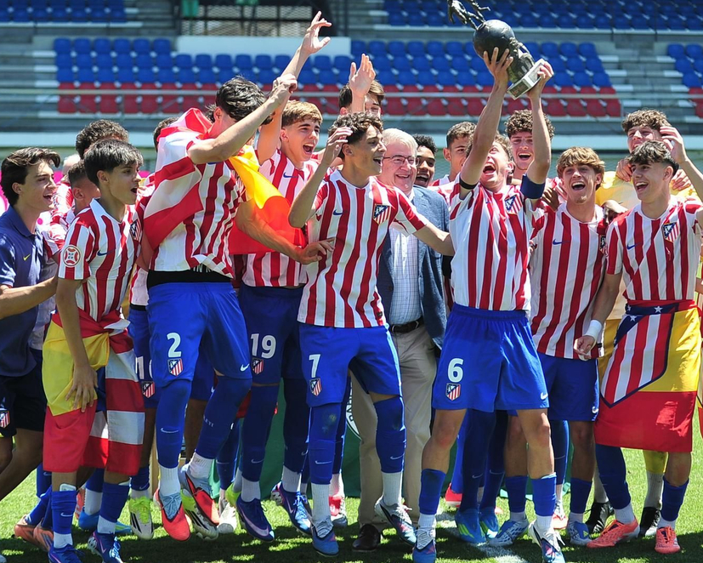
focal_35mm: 127
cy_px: 201
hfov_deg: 15.2
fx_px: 2643
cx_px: 338
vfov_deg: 12.1
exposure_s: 1/1250
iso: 250
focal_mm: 70
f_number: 2.8
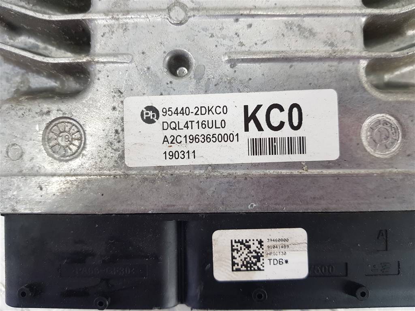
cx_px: 208
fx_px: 312
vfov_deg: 53.1
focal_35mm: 26
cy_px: 156
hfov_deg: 67.3
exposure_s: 1/100
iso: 200
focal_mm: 4.2
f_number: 1.7
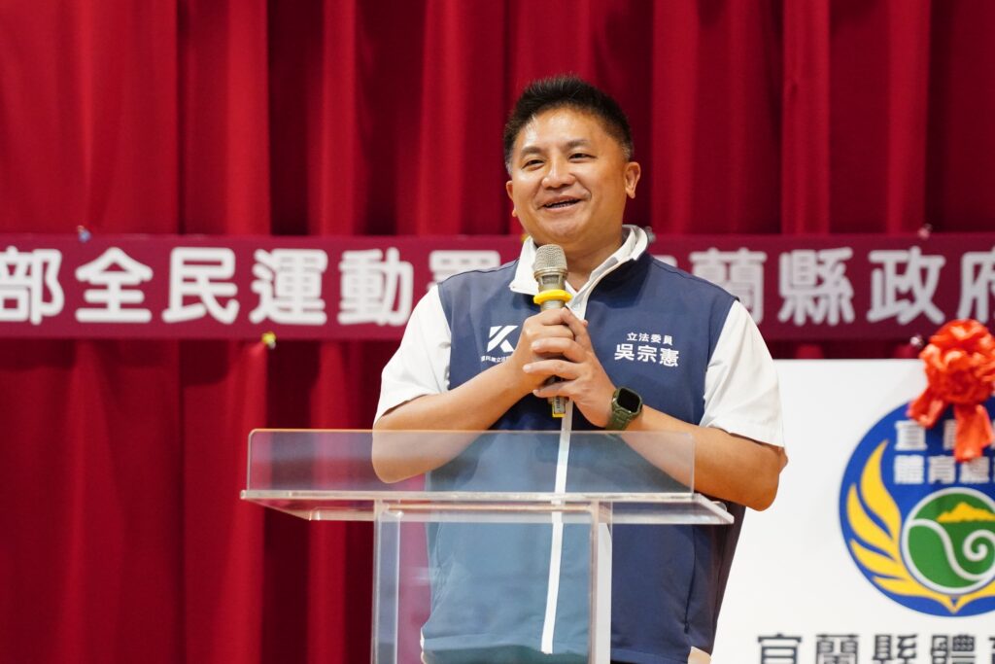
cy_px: 332
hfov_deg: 13.1
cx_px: 498
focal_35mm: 157
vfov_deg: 8.7
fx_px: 4340
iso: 8000
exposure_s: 1/250
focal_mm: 105
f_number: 4
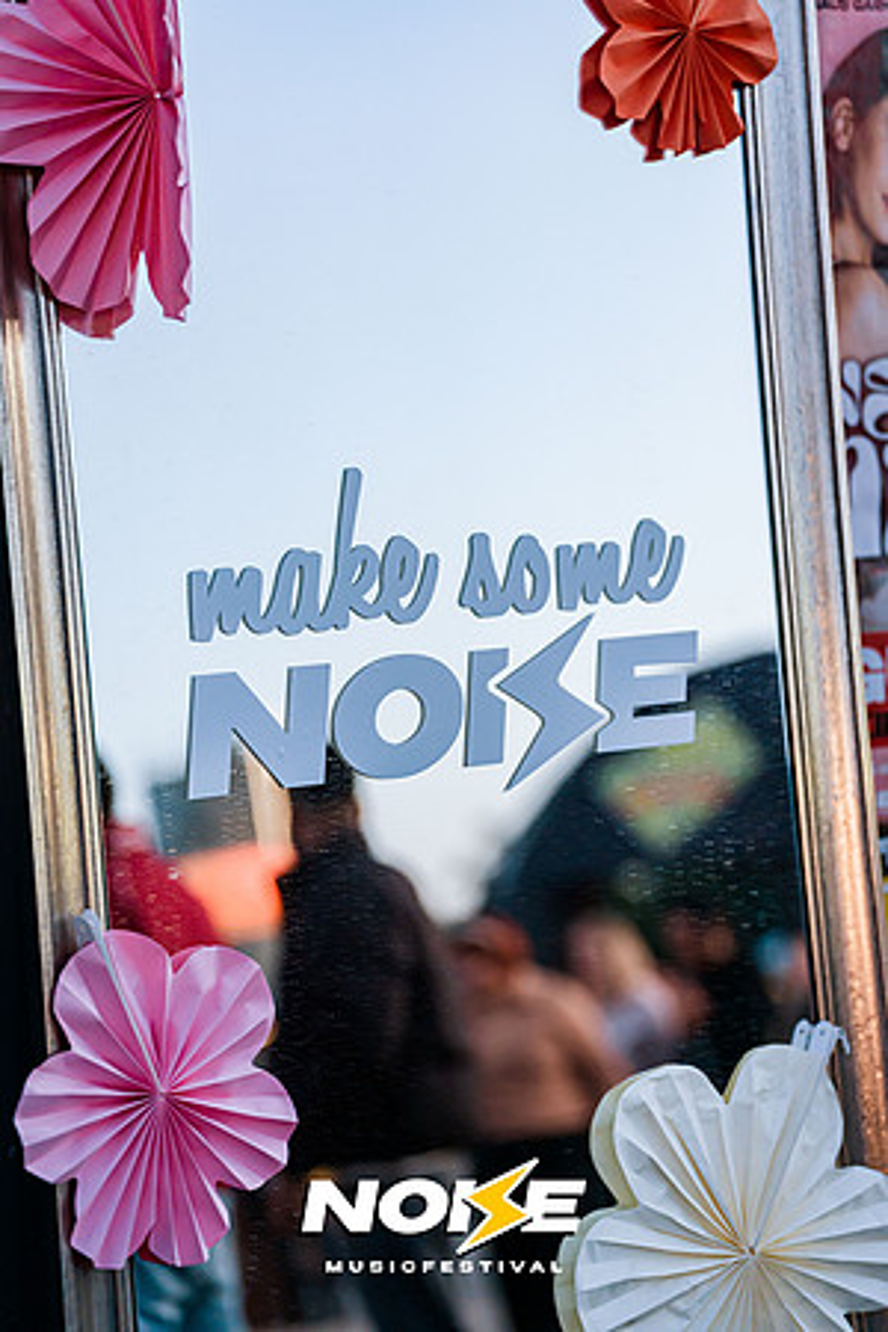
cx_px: 444
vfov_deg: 22.1
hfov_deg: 14.9
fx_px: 3404
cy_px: 666
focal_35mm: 92
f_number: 2.8
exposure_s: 1/100
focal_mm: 92
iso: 1600
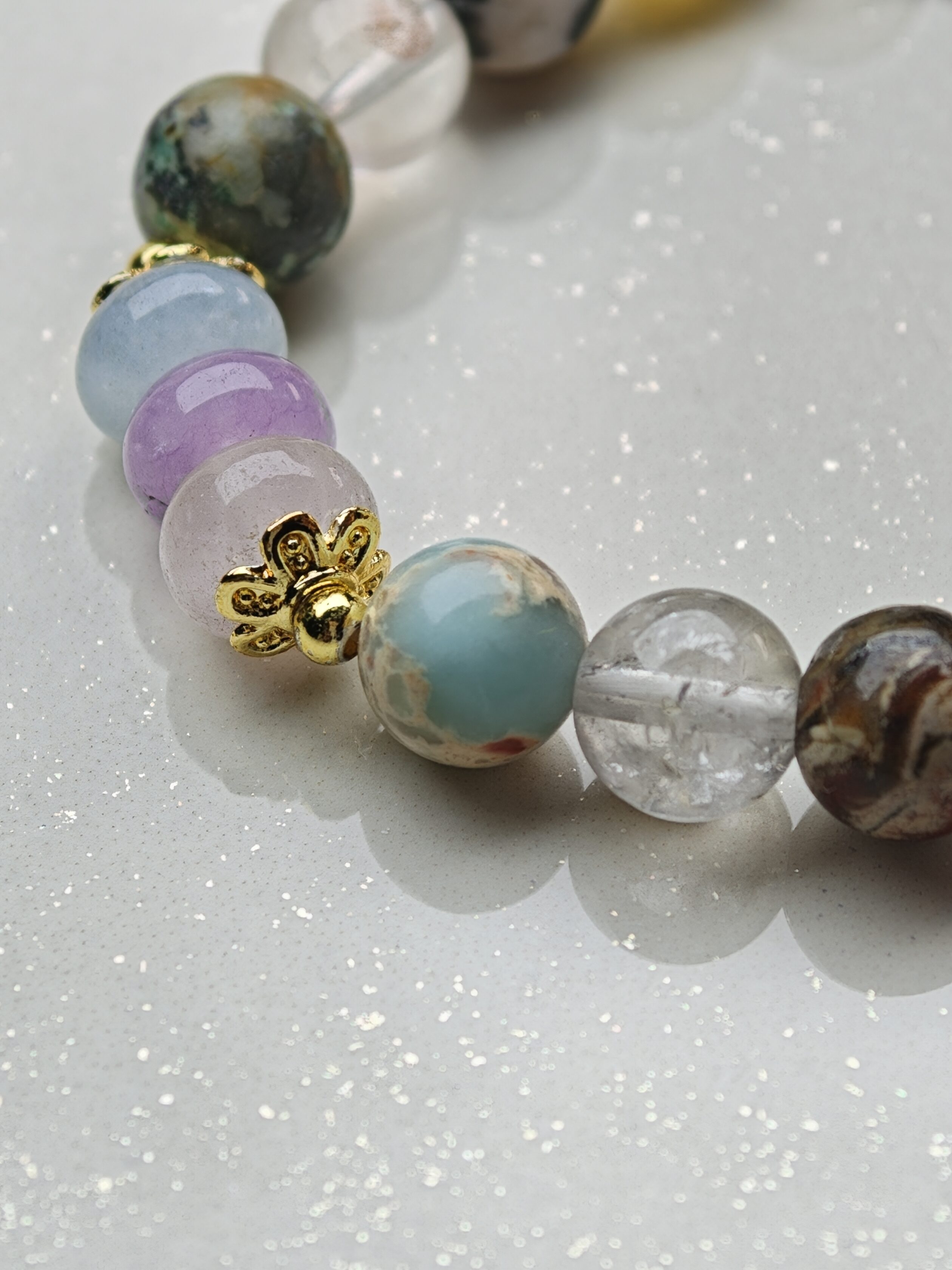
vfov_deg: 12.0
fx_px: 6050
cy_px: 635
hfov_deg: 9.0
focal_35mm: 165
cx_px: 476
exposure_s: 1/317
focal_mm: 16.53
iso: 80
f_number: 2.1
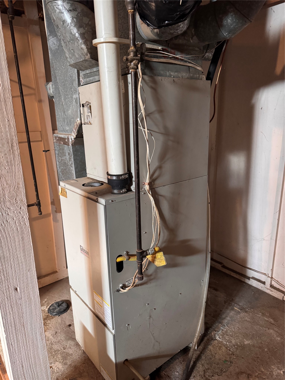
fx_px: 263
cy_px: 190
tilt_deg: -15.1
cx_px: 142
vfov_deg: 71.6
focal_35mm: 24
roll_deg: +2.5
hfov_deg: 56.8
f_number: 1.78
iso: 800
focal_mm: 6.76
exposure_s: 1/60
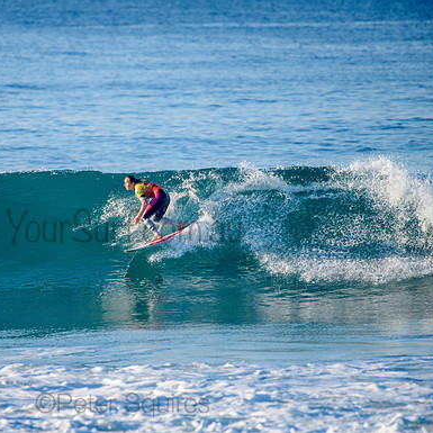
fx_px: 9071
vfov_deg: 2.7
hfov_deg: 2.7
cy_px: 216
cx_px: 123
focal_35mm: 641
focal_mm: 500
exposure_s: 1/1600
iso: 320
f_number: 5.6
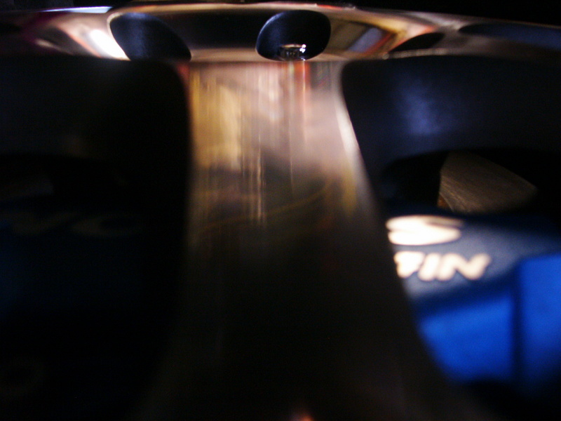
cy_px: 210
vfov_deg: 42.9
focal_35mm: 33
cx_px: 280
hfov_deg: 55.4
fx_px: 535
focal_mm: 8.57
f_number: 2.8
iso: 200
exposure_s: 1/20
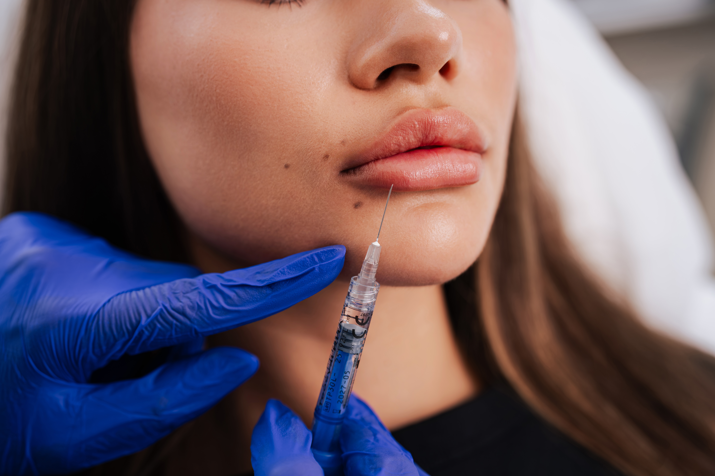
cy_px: 238
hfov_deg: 39.6
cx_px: 358
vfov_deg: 27.0
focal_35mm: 50
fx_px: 993
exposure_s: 1/250
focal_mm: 50
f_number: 2.8
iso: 250
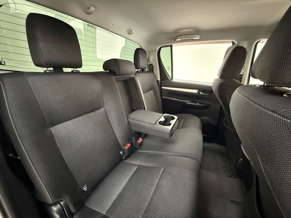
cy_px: 109
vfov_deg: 85.7
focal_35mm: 14
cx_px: 146
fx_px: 118
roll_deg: -0.6
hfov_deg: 102.1
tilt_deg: -17.9
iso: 1600
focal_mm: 2.22
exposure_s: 1/30
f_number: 2.2
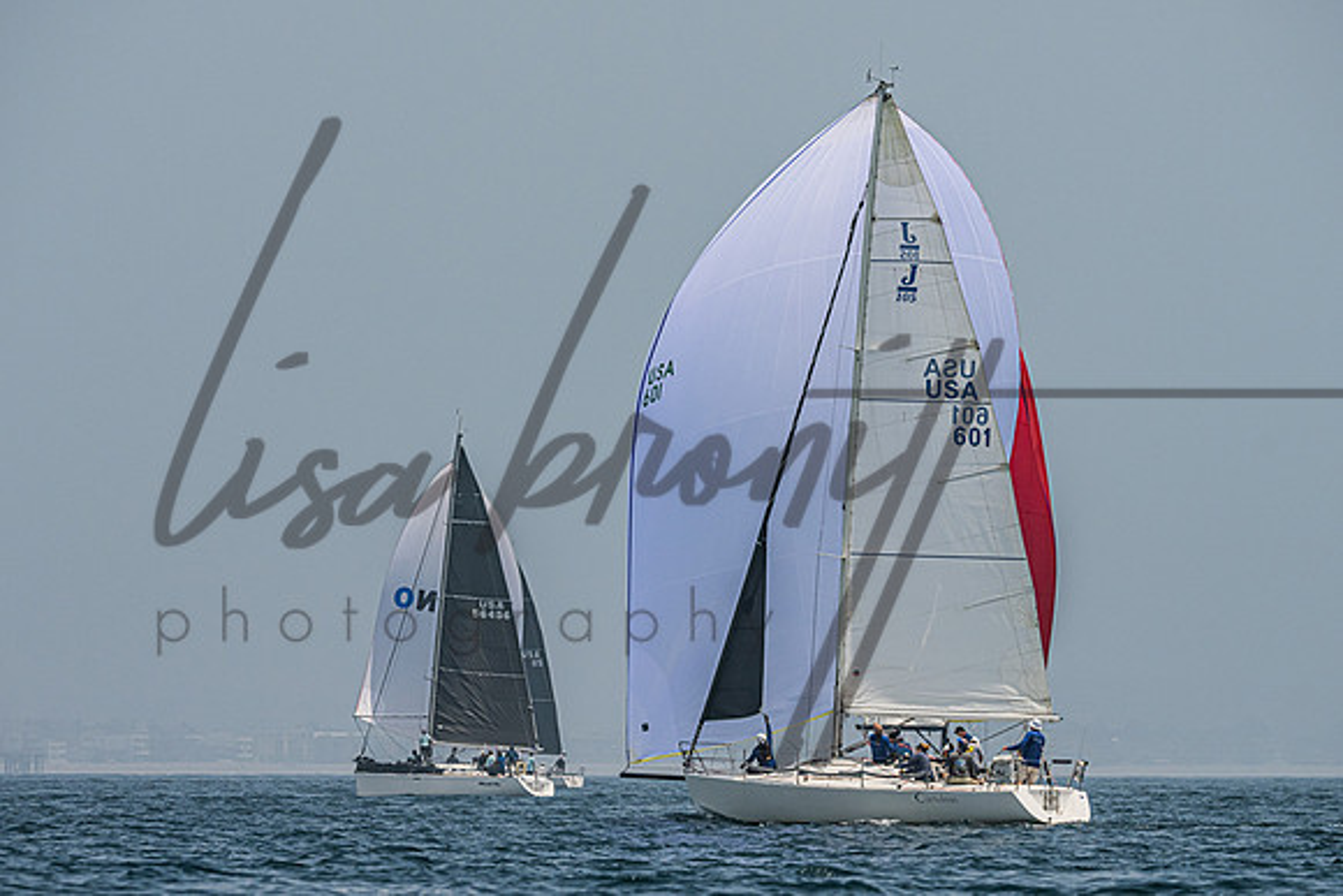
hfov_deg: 7.2
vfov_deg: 4.8
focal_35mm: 286
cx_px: 683
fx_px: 10666
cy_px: 503
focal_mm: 210
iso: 400
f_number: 6.3
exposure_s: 1/5000
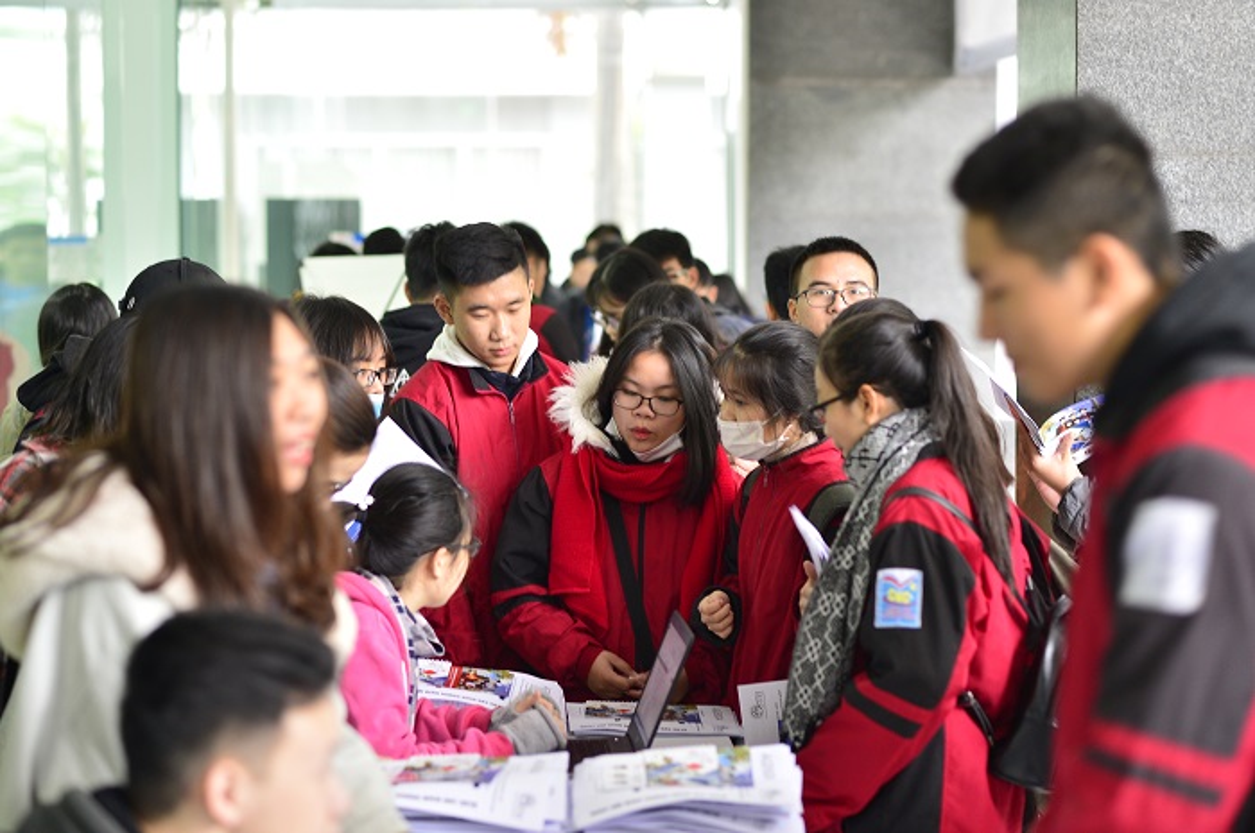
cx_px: 628
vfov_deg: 16.0
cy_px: 416
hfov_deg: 23.9
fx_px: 2960
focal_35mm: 85
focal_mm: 85
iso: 800
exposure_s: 1/25
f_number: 2.8
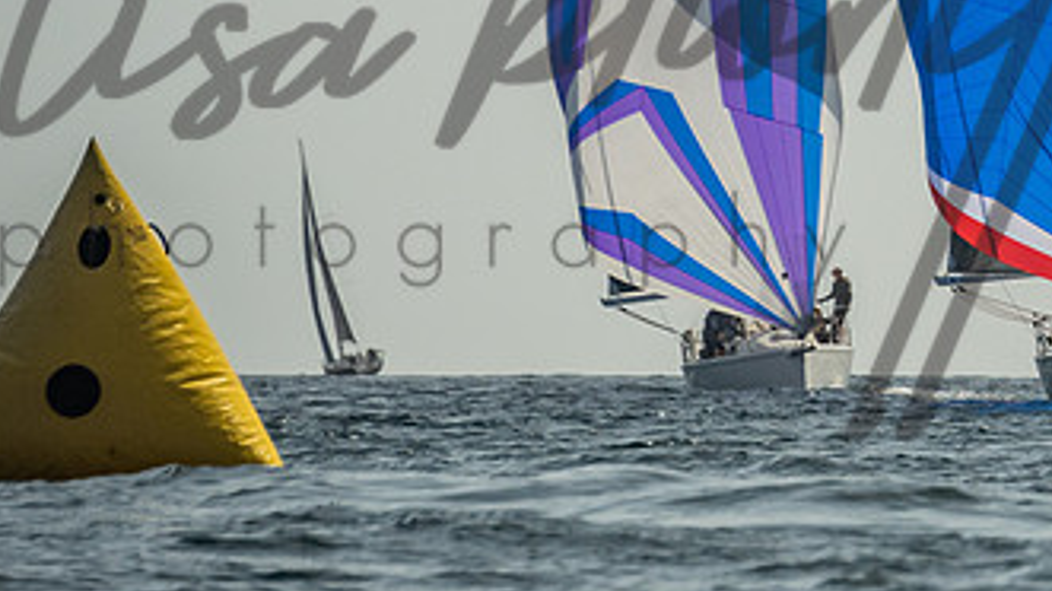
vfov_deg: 2.4
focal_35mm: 513
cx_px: 1126
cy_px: -56
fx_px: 14307
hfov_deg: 4.2
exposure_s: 1/2500
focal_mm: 185
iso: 320
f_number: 6.3
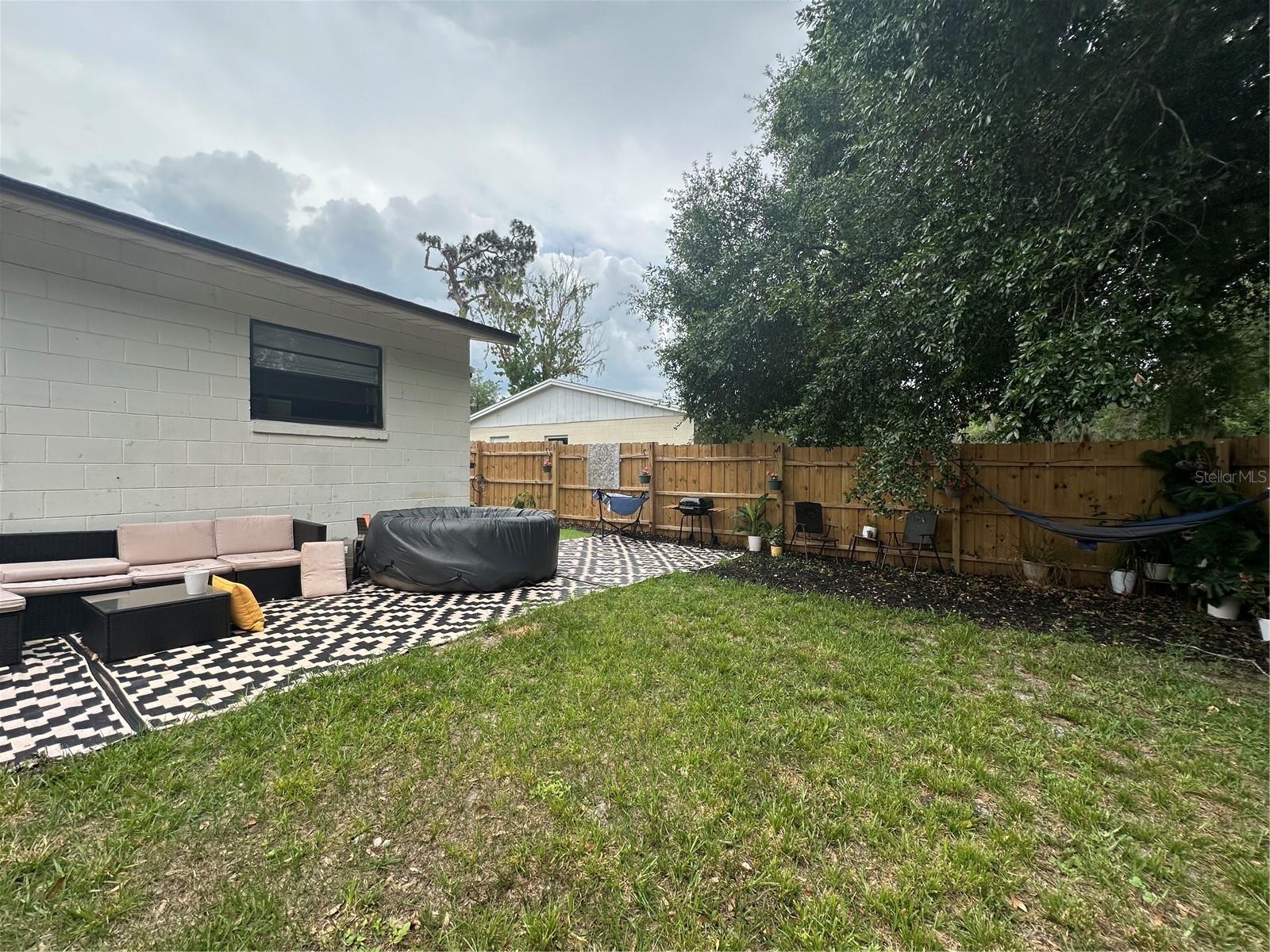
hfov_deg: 102.1
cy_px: 476
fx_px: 514
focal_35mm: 14
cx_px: 635
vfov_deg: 85.7
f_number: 2.2
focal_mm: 2.22
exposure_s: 1/818
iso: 50
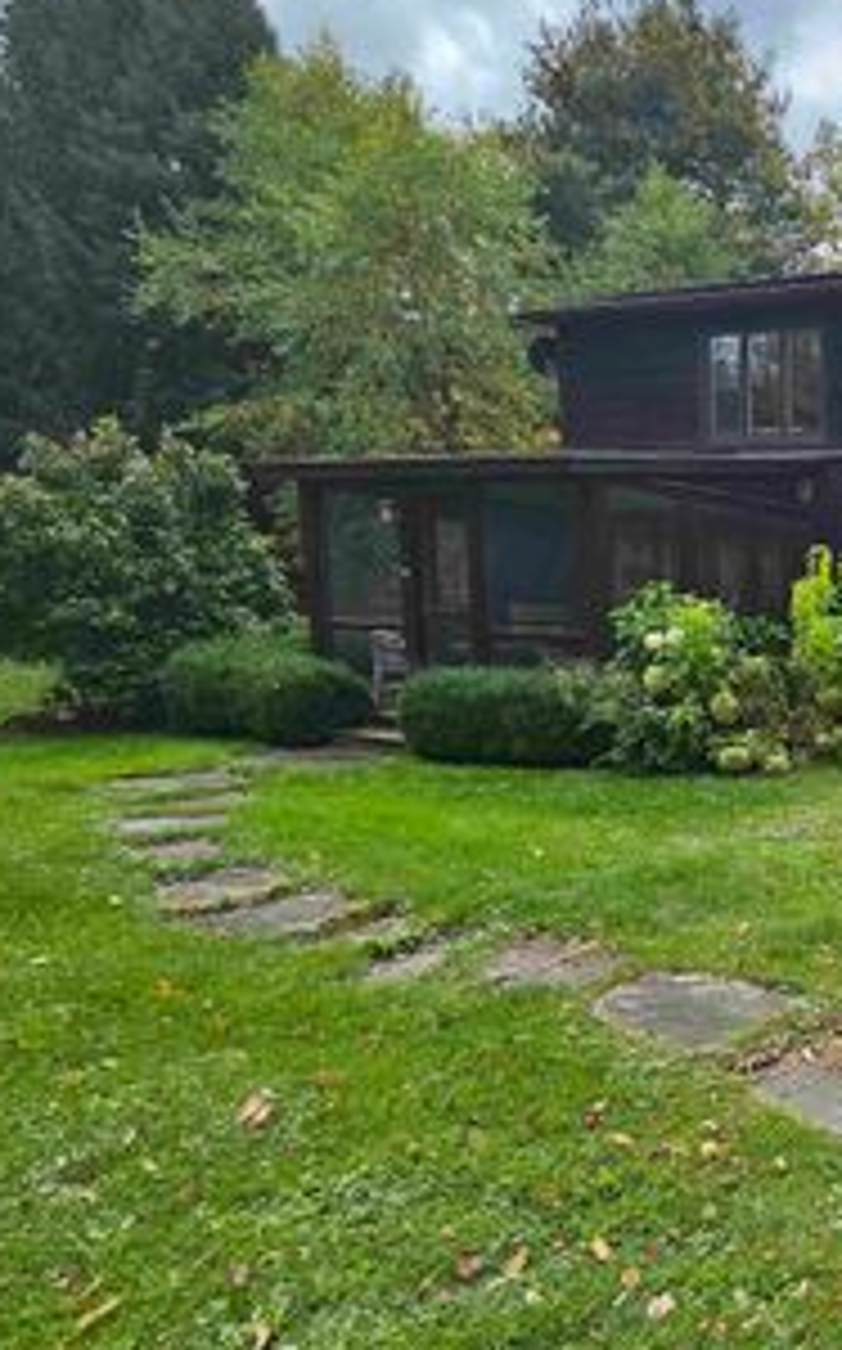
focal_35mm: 23
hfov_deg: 36.9
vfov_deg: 76.7
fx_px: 846
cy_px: 776
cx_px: 1063
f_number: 2.2
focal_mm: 2.2
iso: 50
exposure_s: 1/848
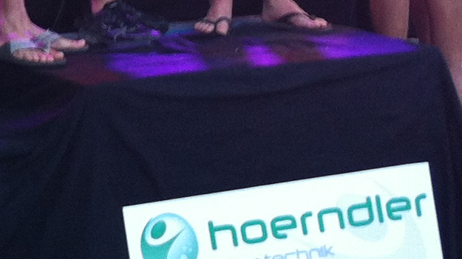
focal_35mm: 158
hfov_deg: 13.1
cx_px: -166
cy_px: -238
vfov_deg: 7.4
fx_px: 1935
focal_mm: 3.85
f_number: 2.8
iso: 100
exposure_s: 1/17
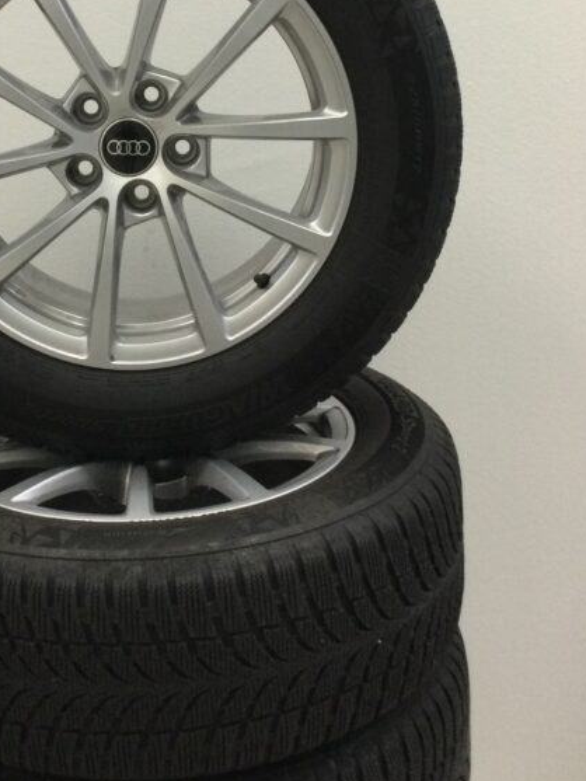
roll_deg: +4.4
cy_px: 170
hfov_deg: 25.4
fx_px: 1286
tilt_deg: -10.8
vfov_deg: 32.9
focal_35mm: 57
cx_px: 165
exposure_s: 1/33
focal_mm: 3.3
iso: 125
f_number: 2.4
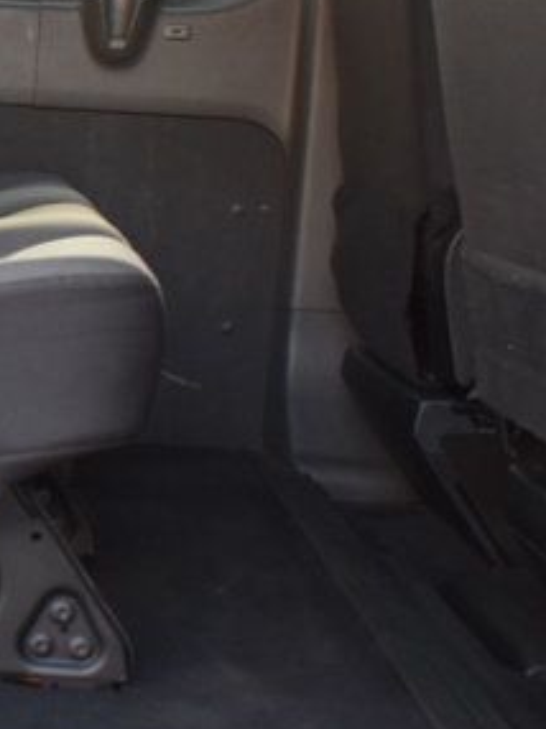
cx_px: -350
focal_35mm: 93
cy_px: 405
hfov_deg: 14.5
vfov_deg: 21.1
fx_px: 1959
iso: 400
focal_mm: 18
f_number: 4
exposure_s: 1/60
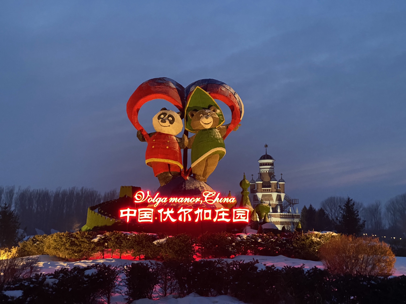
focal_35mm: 52
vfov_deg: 28.0
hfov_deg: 36.8
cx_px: 203
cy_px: 152
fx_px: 610
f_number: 2
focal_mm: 6
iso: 1000
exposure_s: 1/25
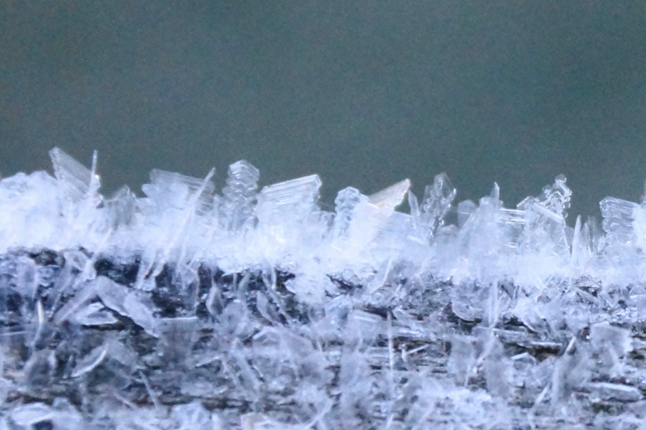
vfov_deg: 3.7
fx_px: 6727
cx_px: 323
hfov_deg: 5.5
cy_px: 215
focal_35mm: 375
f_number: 10
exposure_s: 1/60
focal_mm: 250
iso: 1600
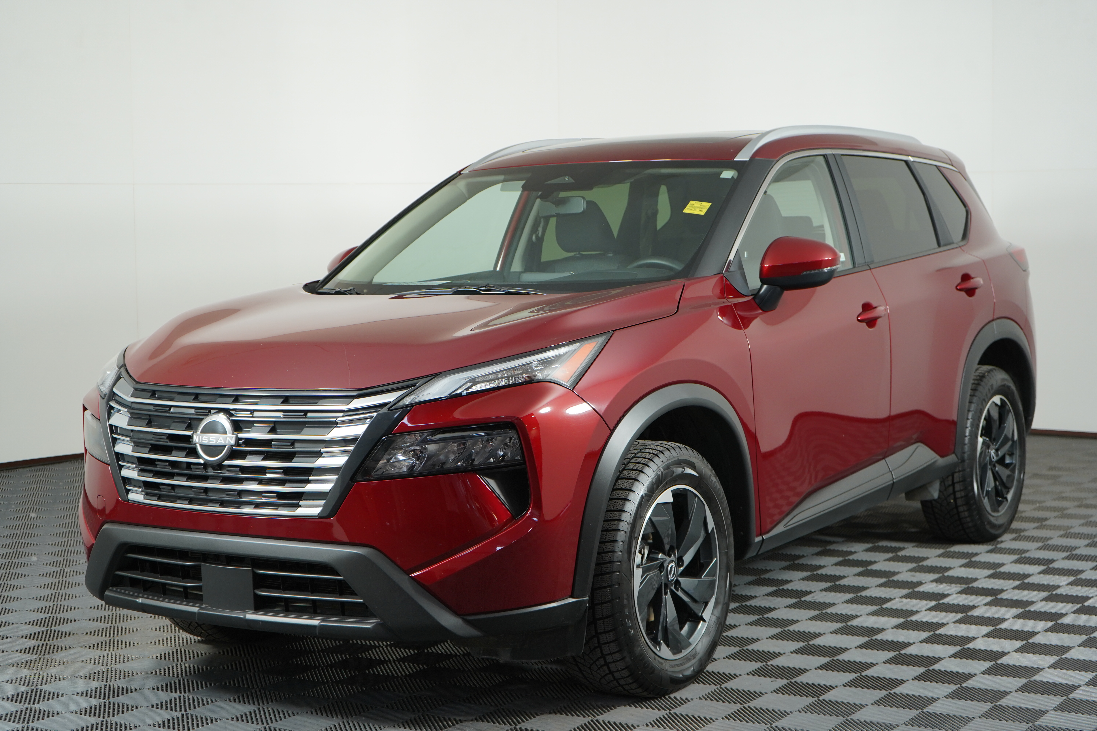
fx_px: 1706
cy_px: 366
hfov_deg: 35.6
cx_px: 548
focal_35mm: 56
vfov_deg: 24.2
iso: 800
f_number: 5
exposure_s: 1/160
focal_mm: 56
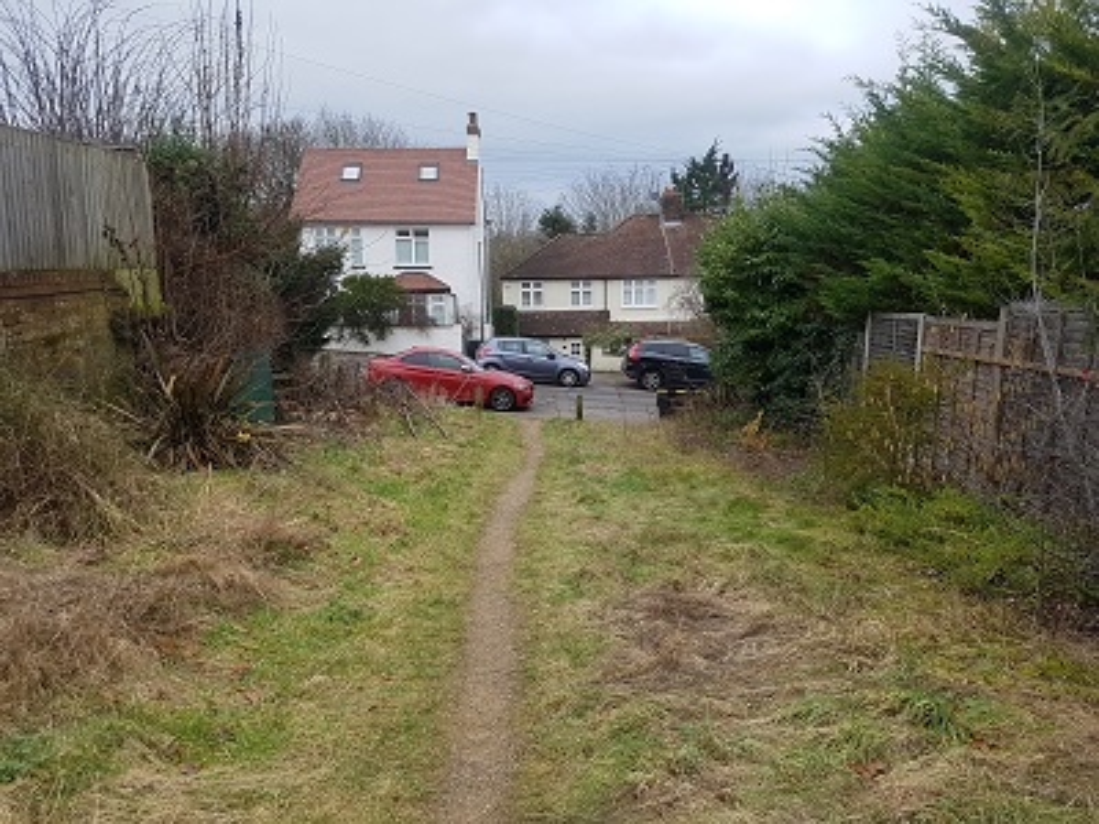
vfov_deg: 53.1
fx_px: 825
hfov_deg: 67.3
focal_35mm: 26
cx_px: 550
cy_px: 412
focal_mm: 4.2
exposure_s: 1/408
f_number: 1.7
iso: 50
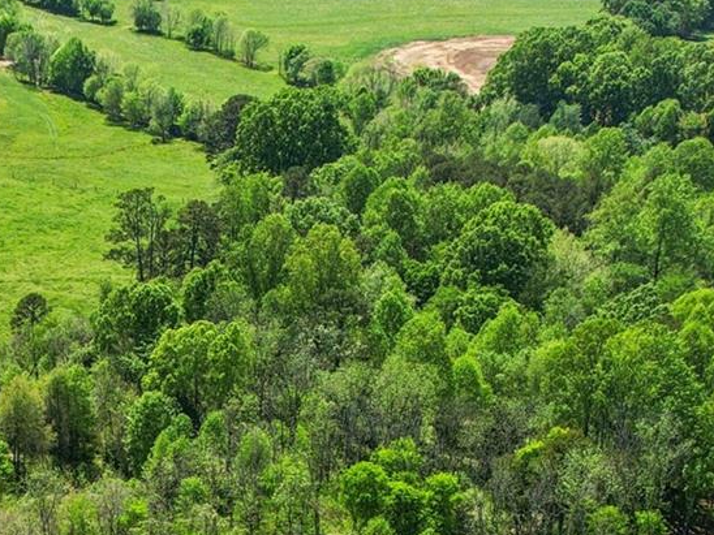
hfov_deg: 24.0
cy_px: 659
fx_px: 1629
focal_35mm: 79
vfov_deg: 17.7
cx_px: 69
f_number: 2.8
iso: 100
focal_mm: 8.4
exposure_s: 1/160
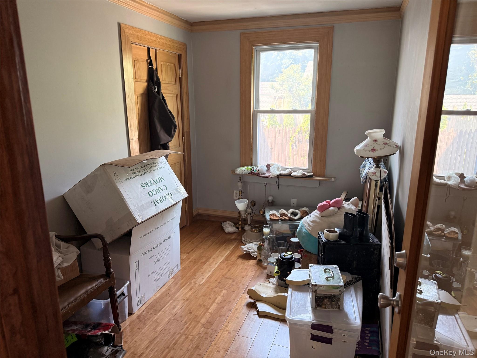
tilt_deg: -12.4
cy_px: 179
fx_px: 331
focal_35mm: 24
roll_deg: -1.0
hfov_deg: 71.6
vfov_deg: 56.8
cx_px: 238
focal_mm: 6.76
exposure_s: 1/60
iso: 250
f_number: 1.78
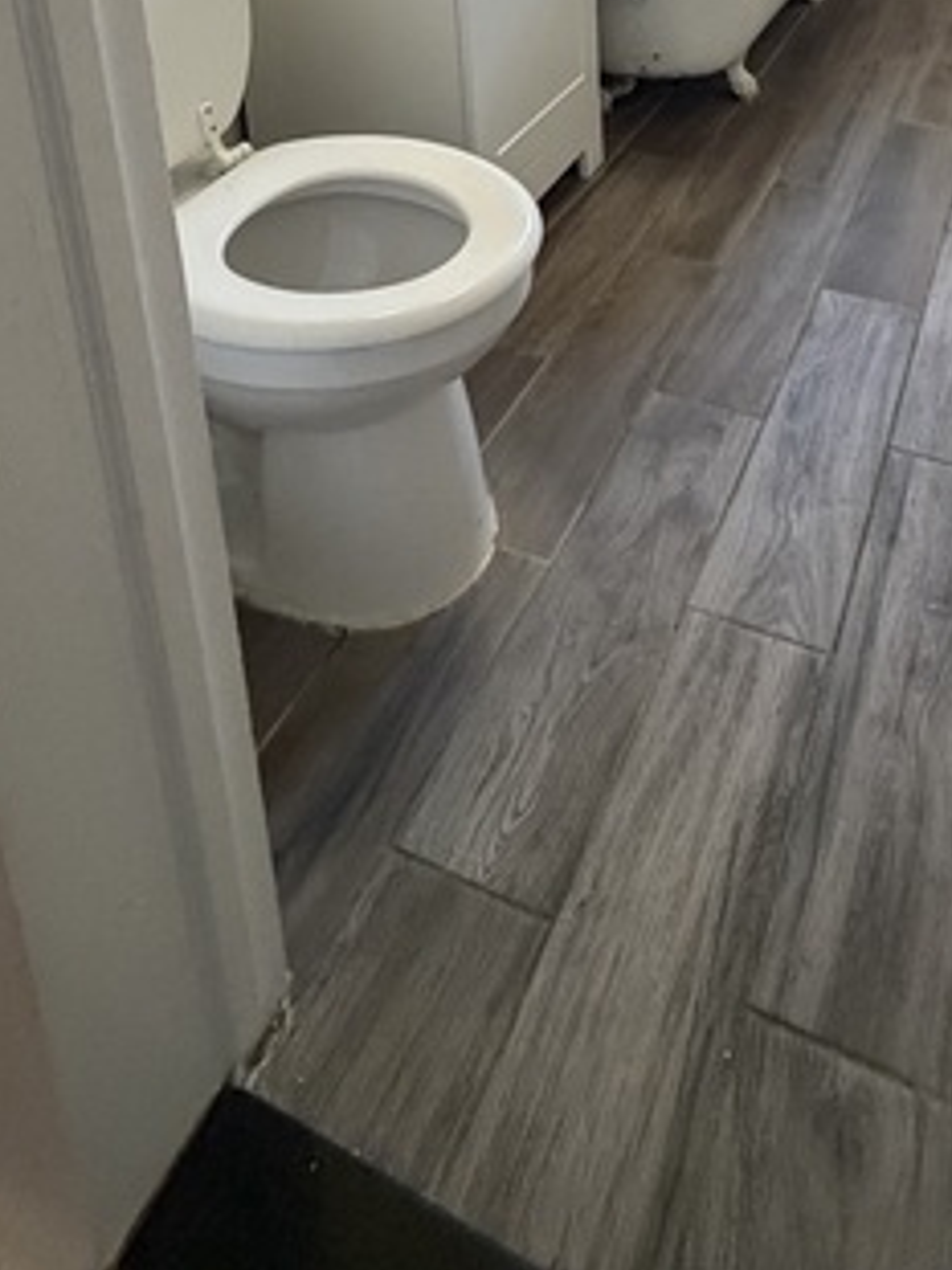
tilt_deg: -17.7
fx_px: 1101
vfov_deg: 47.8
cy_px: -43
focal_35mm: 30
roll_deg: +0.7
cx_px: 650
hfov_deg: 45.9
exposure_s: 1/60
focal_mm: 2.22
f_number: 2.2
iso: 400
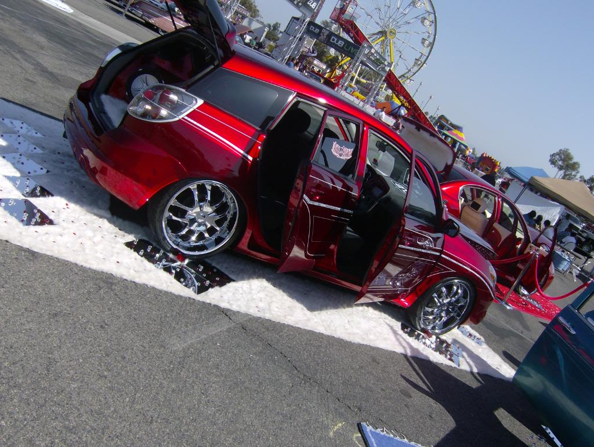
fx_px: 619
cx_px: 297
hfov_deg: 51.3
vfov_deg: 39.7
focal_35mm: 36
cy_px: 224
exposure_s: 1/897
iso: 100
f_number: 4.7
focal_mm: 6
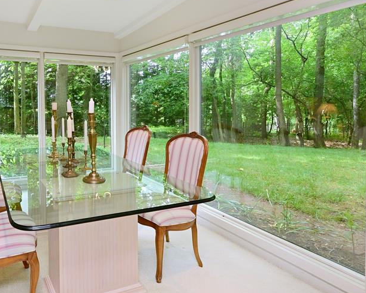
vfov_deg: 62.9
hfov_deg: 70.4
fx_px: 238
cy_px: 129
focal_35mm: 22
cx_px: 95
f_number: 9
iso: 800
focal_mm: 14
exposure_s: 1/60
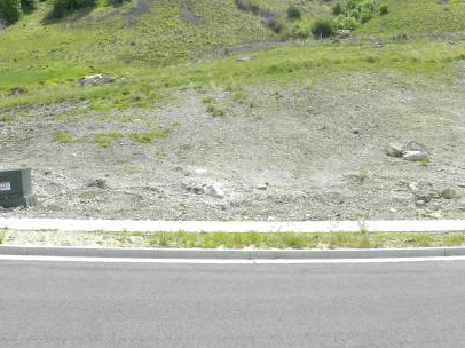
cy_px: 86
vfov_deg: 34.3
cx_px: 260
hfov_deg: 45.7
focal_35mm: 41
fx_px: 550
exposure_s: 1/158
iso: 64
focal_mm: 4.6
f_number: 6.3
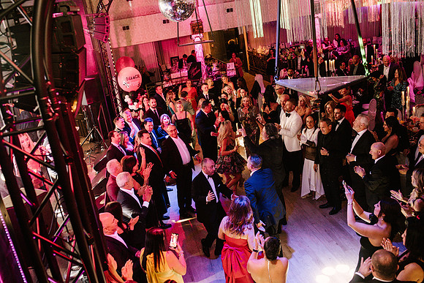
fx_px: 412
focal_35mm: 35
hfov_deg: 54.4
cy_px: 142
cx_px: 212
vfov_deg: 37.9
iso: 2500
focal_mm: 35
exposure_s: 1/200
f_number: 3.5
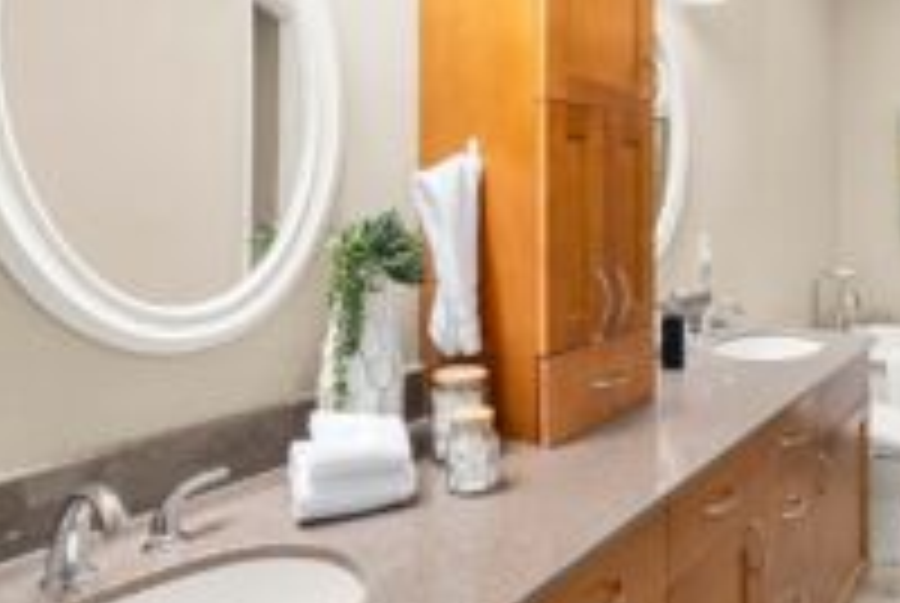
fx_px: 651
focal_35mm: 26
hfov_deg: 67.3
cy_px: 232
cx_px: 603
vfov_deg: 49.3
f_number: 7.1
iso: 1000
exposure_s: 1/30
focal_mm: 13
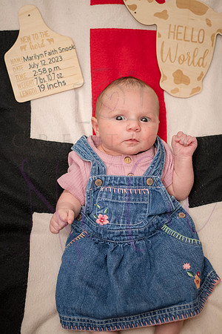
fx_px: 462
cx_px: 111
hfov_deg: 27.0
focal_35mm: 50
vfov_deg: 39.6
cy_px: 167
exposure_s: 1/250
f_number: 4
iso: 800
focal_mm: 50
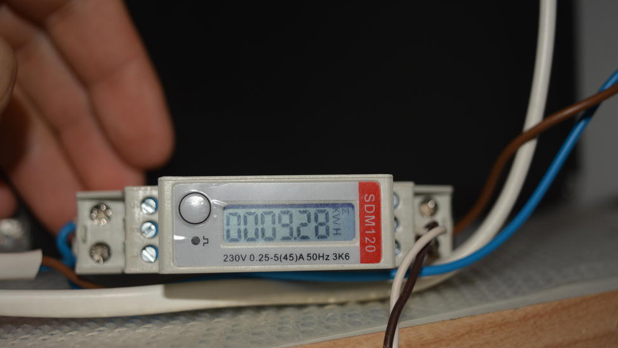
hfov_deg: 37.9
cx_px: 307
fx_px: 901
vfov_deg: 21.8
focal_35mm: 55
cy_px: 186
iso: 125
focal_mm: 34
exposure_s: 1/60
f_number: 4.5
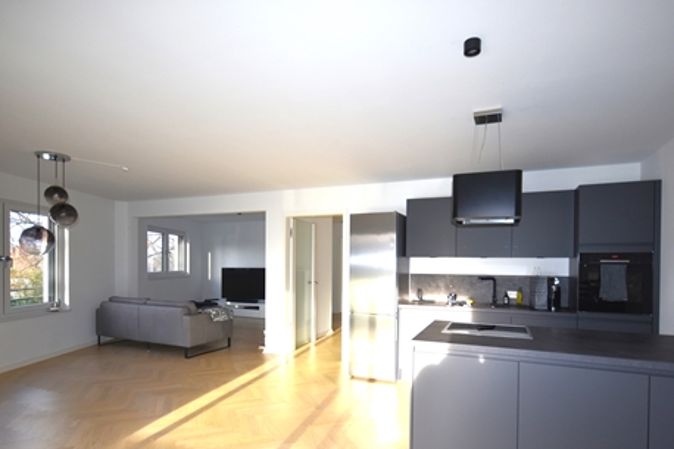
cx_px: 338
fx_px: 356
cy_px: 264
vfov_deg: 64.1
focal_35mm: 19
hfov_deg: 86.9
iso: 280
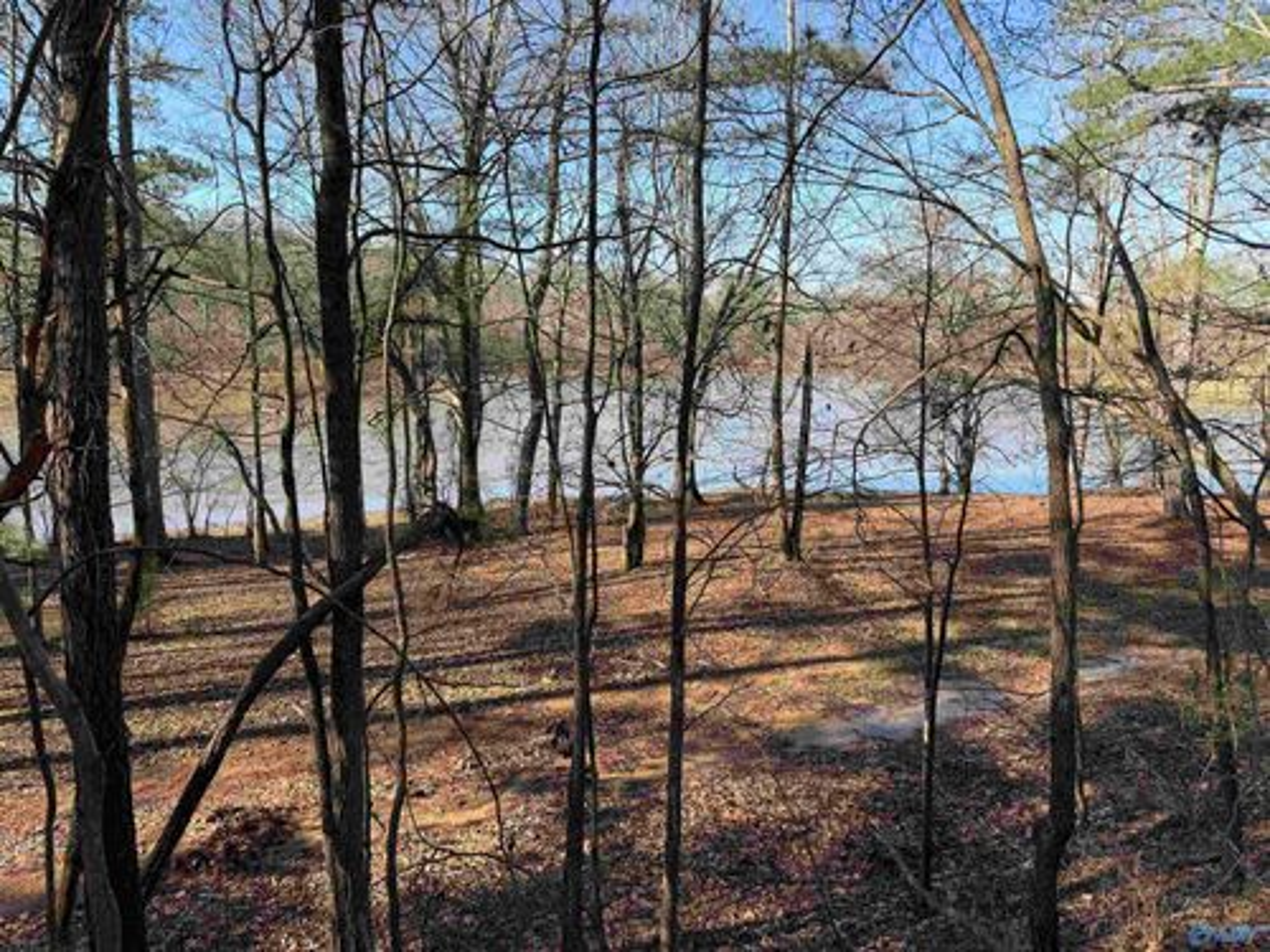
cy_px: 476
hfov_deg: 71.6
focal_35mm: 24
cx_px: 635
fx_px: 881
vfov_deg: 56.8
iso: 80
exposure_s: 1/1230
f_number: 1.78
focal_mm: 6.76
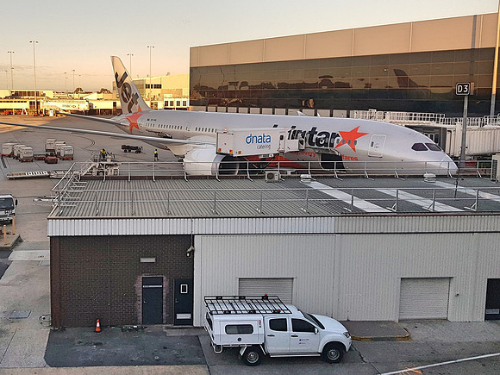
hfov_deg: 67.3
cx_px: 250
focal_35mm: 26
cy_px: 188
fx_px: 376
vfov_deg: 53.1
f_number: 1.7
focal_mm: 4.2
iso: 50
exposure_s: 1/100
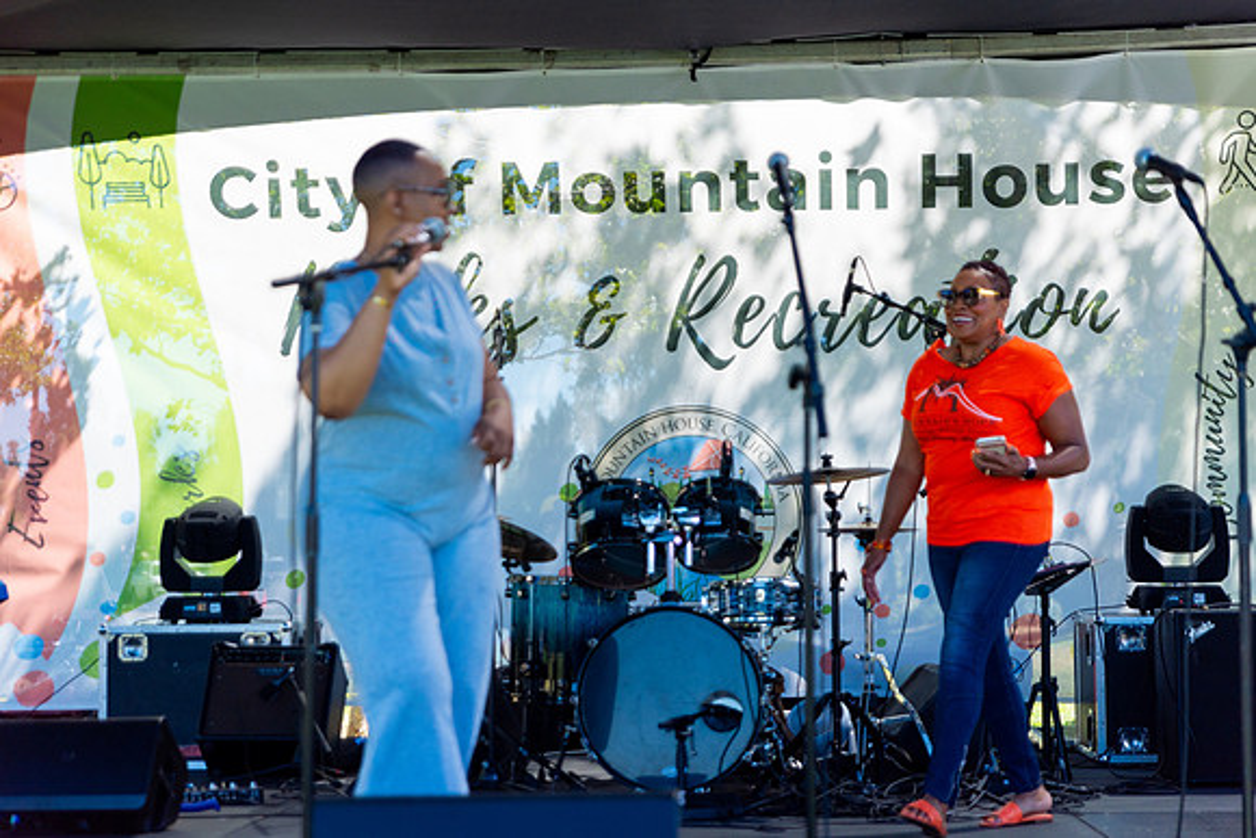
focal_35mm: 70
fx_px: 2443
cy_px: 419
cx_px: 628
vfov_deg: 19.5
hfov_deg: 28.8
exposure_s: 1/4000
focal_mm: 70
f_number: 2.8
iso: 160
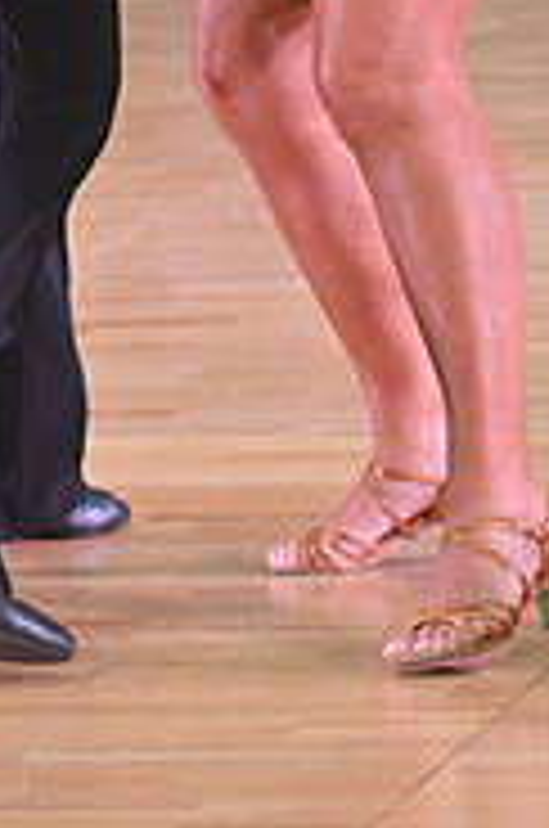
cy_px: -266
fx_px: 9069
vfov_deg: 5.2
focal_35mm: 395
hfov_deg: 3.5
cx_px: 65
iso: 4000
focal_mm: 125
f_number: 5
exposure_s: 1/400
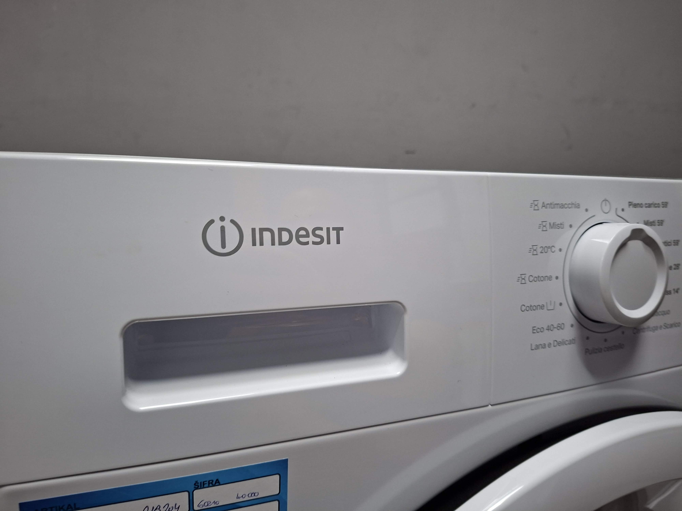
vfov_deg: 58.9
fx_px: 453
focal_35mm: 23
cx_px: 341
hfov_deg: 73.9
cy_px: 256
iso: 320
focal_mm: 5.54
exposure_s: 1/50
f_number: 1.8
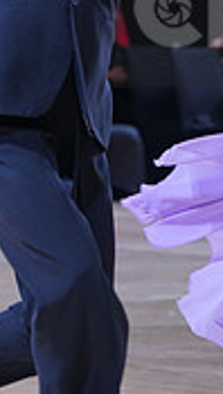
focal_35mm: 385
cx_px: 422
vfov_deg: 5.6
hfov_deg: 3.2
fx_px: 4030
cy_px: 14
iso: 800
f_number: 5
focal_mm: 111
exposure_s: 1/250
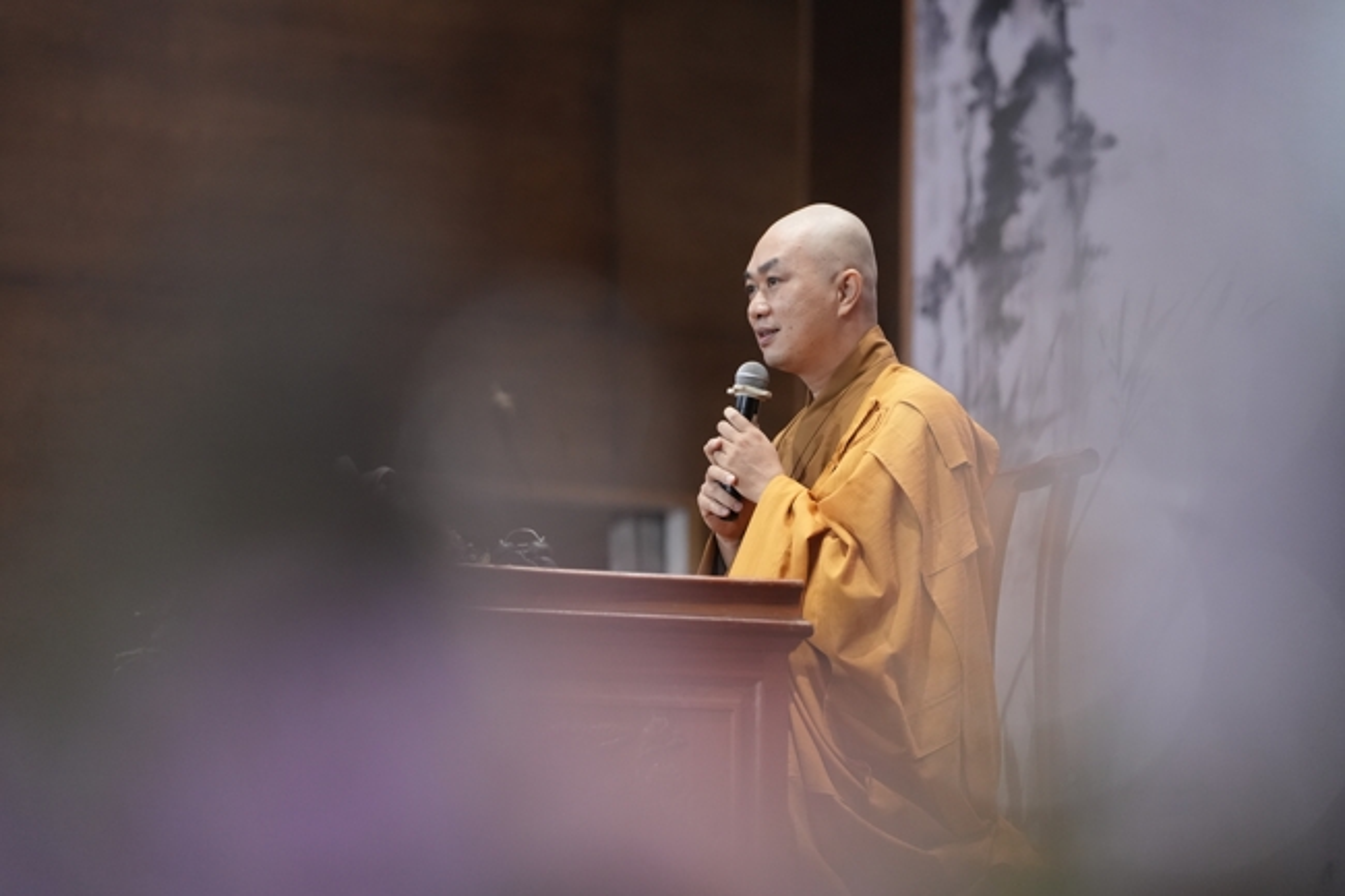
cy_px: 448
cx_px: 672
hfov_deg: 14.4
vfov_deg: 9.6
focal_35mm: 143
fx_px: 5341
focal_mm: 143
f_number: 2.8
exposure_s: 1/320
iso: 4000
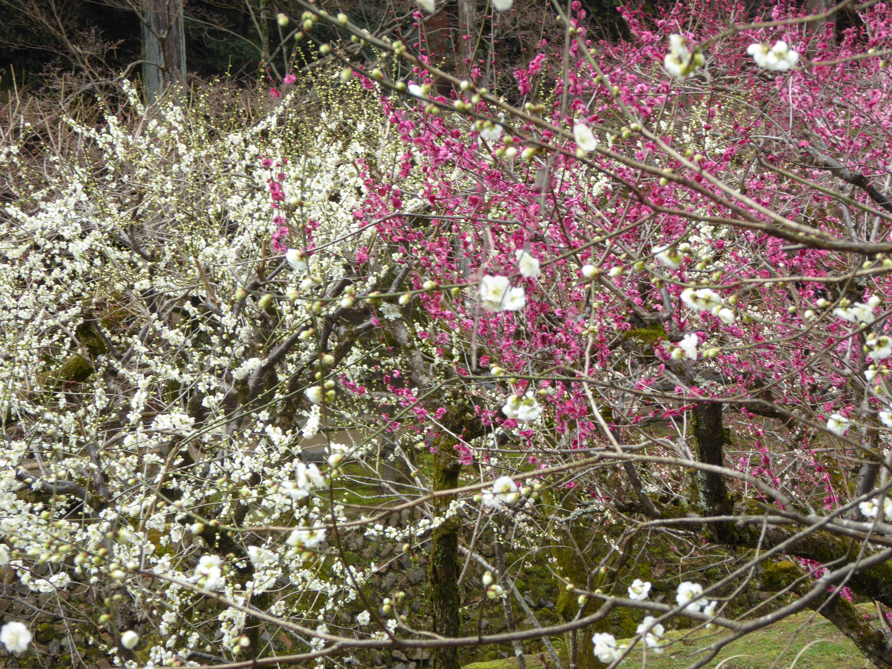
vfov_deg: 12.9
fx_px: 2963
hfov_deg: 17.1
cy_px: 334
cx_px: 446
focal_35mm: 115
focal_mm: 20.6
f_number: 5.1
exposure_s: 1/125
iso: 100
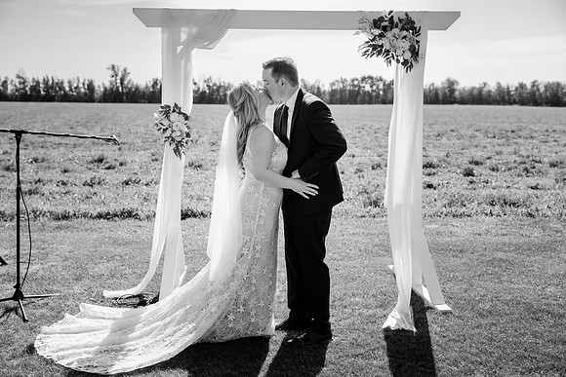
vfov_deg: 33.4
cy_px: 188
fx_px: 629
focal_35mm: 40
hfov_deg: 48.4
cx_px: 283
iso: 250
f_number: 3.5
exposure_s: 1/200
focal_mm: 40
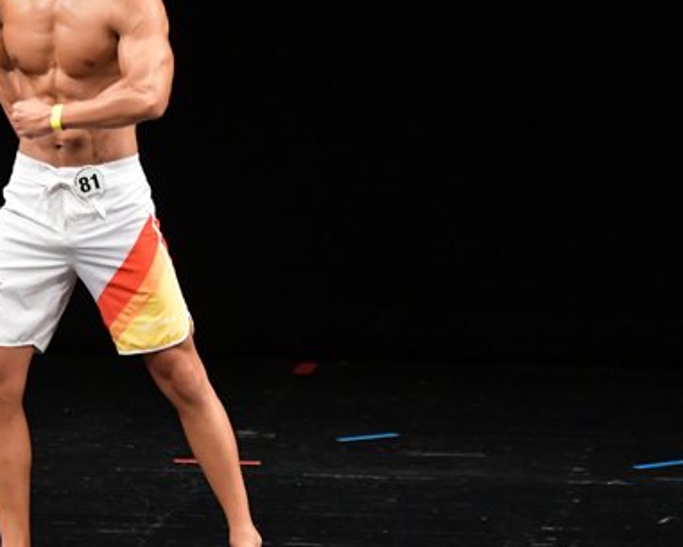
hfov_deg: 3.8
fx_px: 10413
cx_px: 169
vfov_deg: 3.0
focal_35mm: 515
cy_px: 235
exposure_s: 1/400
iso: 3200
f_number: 5.6
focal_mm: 180
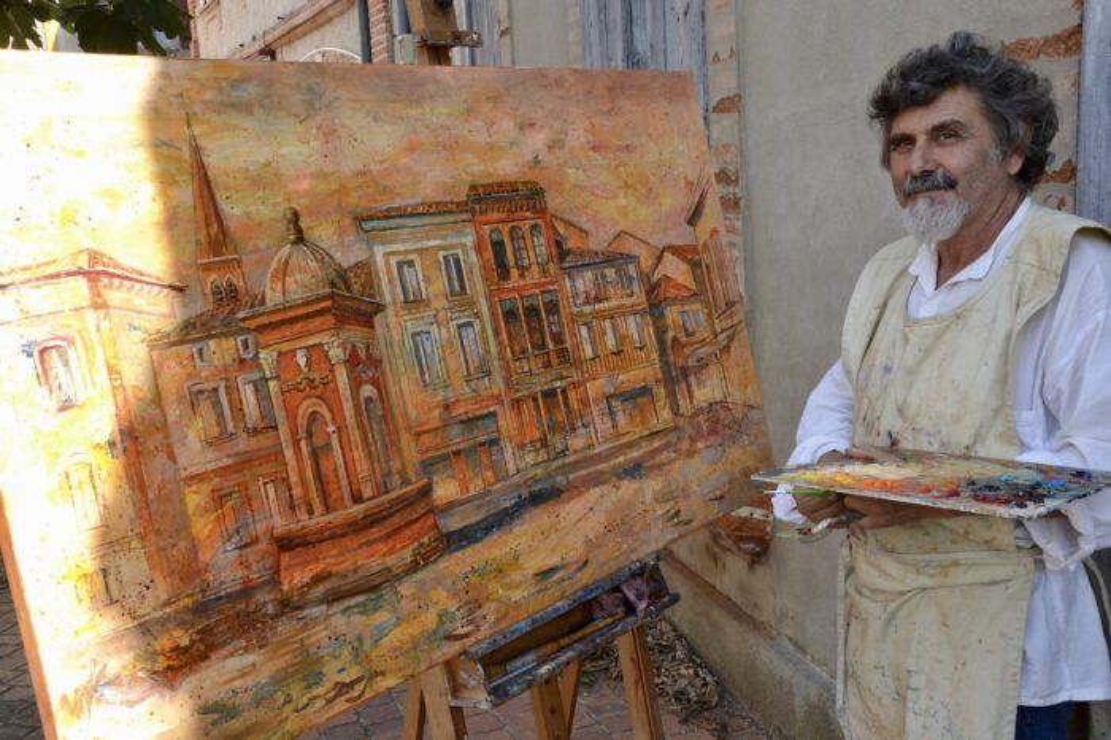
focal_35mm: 39
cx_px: 556
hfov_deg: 49.6
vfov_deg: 34.2
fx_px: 1203
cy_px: 370
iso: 280
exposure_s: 1/125
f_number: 8
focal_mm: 26
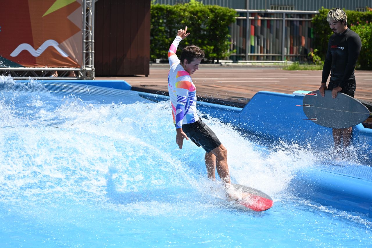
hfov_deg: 21.5
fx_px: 981
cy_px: 124
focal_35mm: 95
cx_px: 186
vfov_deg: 14.4
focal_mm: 95
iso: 400
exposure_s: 1/5000
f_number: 4
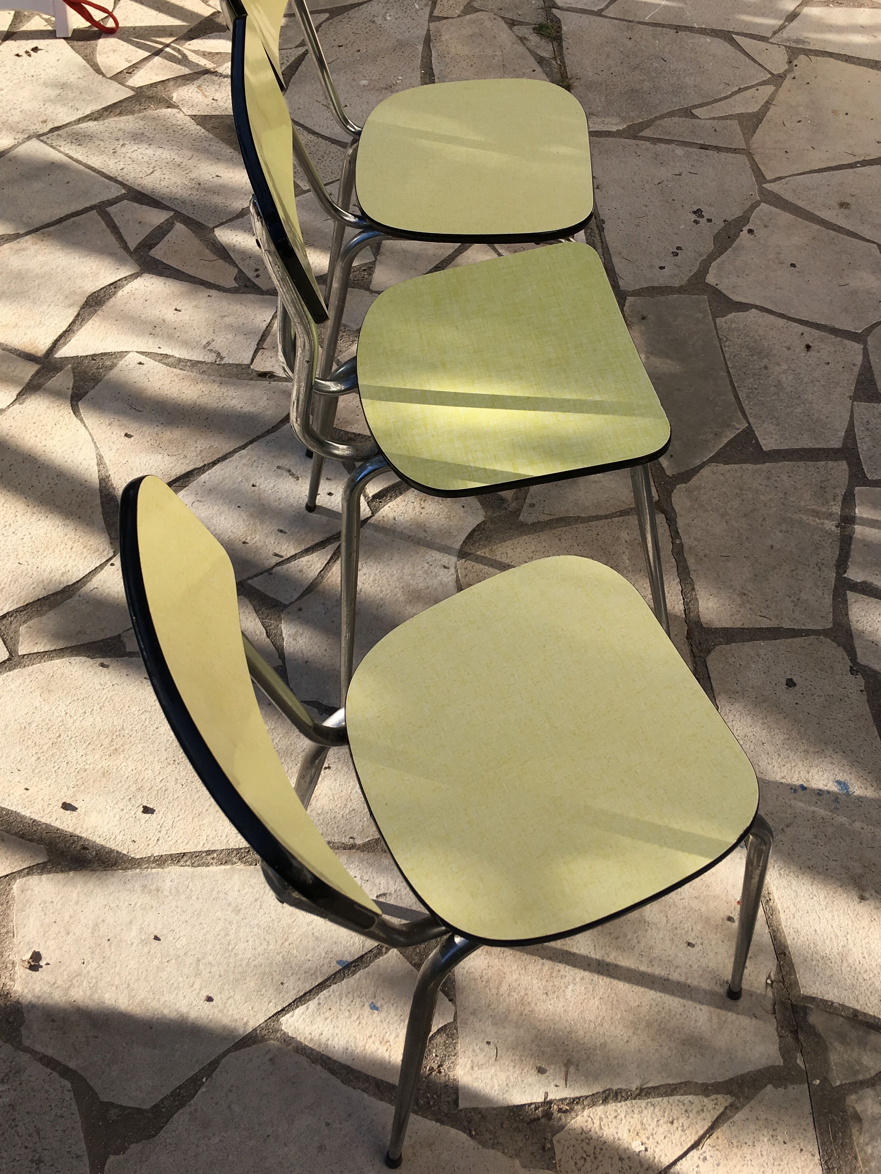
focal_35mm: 34
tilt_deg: -53.9
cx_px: 508
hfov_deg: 41.7
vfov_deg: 53.7
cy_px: 488
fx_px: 1154
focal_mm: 4.15
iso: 25
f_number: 2.2
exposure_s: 1/1115
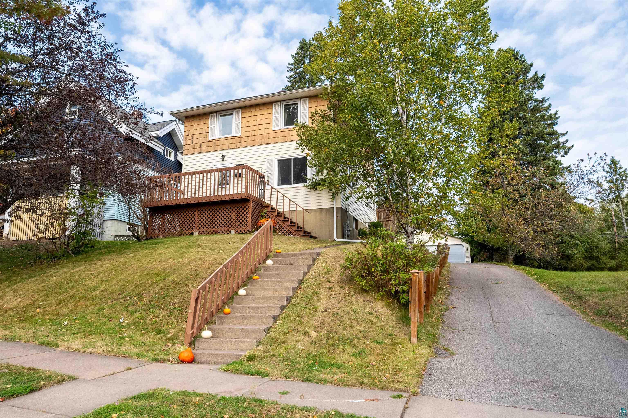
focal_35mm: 24
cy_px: 209
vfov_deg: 53.1
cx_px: 314
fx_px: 419
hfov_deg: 73.8
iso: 200
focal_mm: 24
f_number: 10
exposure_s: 1/2000
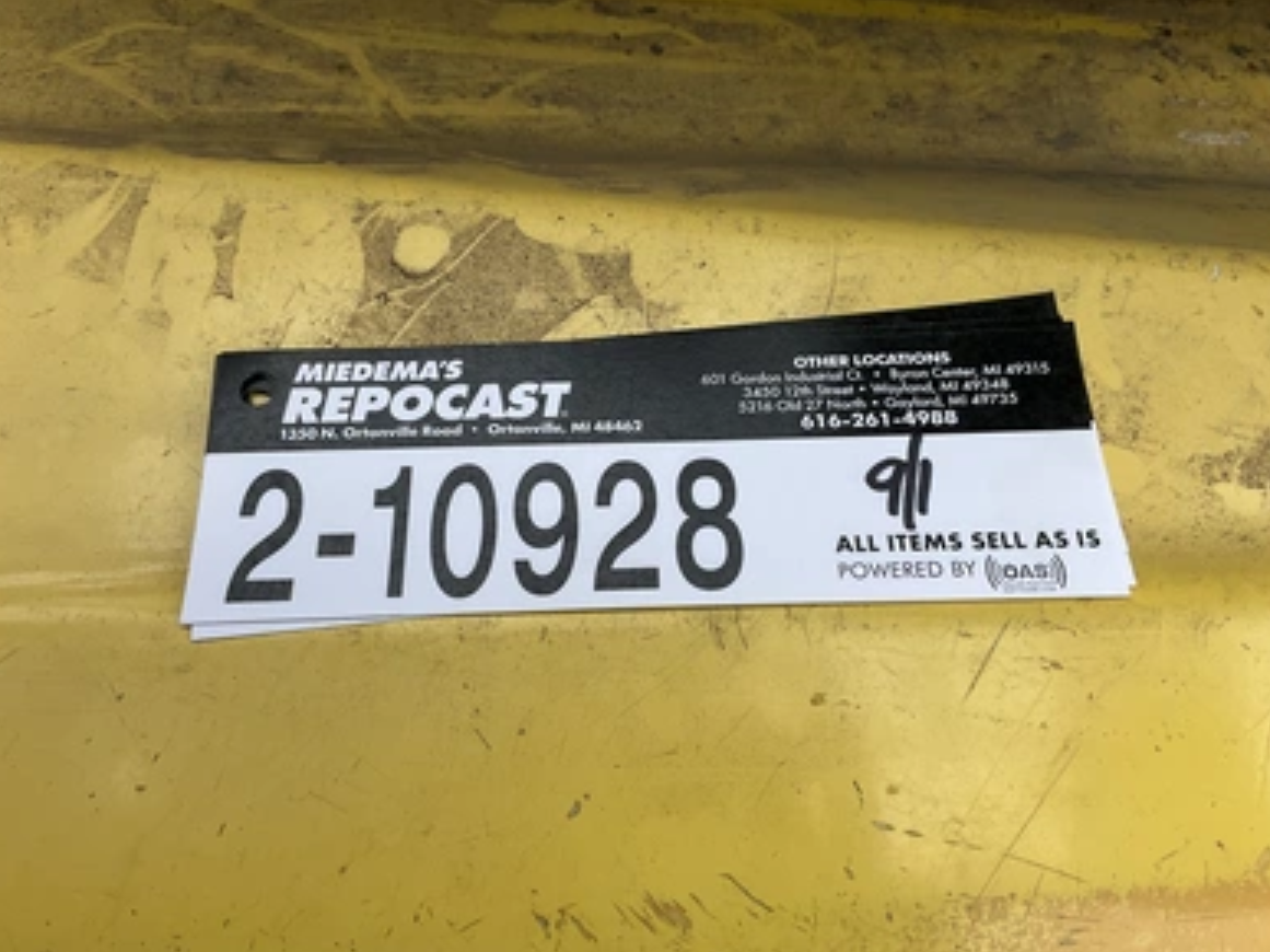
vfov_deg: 46.8
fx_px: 1100
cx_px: 637
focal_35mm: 30
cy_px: 486
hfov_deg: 60.0
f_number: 1.8
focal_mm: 3
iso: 25
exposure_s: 1/650
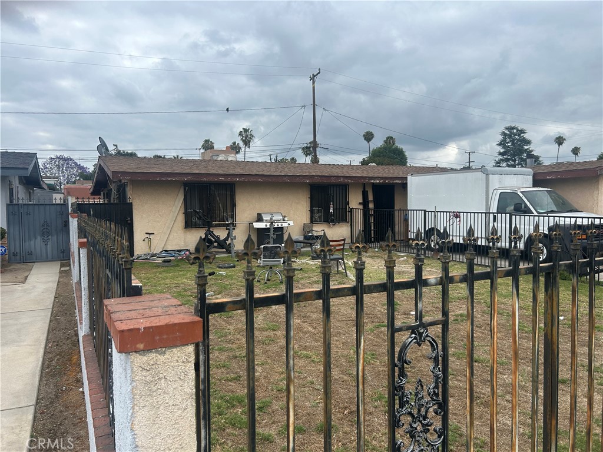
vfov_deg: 53.1
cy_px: 226
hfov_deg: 67.3
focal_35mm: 26
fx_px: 453
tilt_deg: -0.5
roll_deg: +2.1
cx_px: 302
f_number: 1.5
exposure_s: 1/2915
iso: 50
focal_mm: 5.7
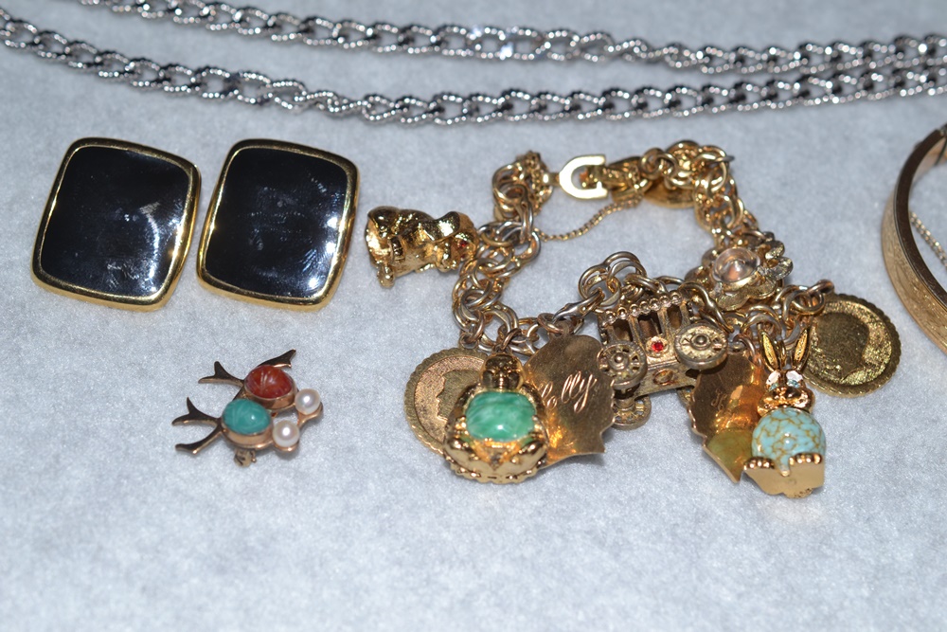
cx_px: 474
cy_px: 316
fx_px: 1578
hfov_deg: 33.4
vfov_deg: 22.6
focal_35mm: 60
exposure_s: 1/60
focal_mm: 40
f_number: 8
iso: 100
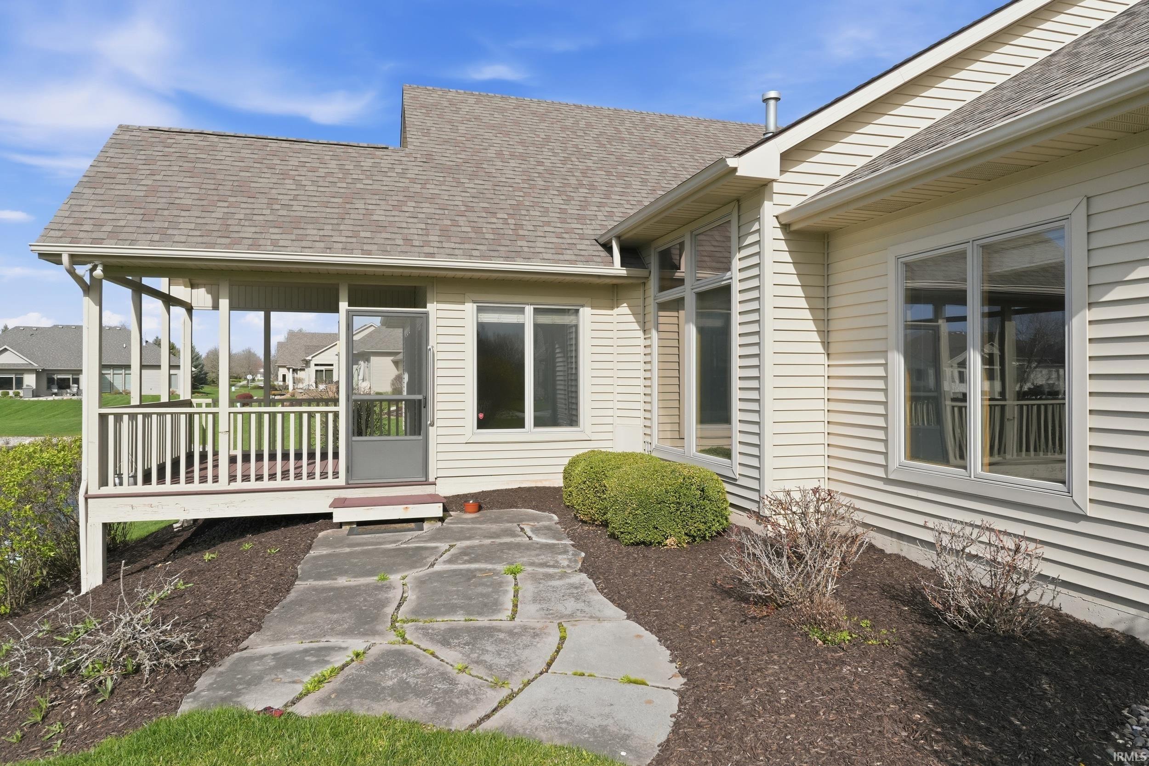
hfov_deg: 75.5
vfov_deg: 54.6
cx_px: 574
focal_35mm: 23
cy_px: 383
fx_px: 742
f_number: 10
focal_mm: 15.5
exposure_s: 1/1000
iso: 400
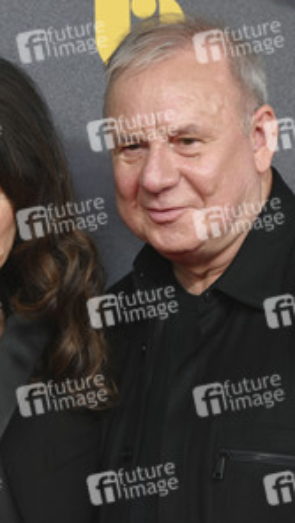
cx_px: 86
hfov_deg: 7.9
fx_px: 2123
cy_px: 263
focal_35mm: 153
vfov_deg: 14.0
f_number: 6.3
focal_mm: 96
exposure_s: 1/160
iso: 800
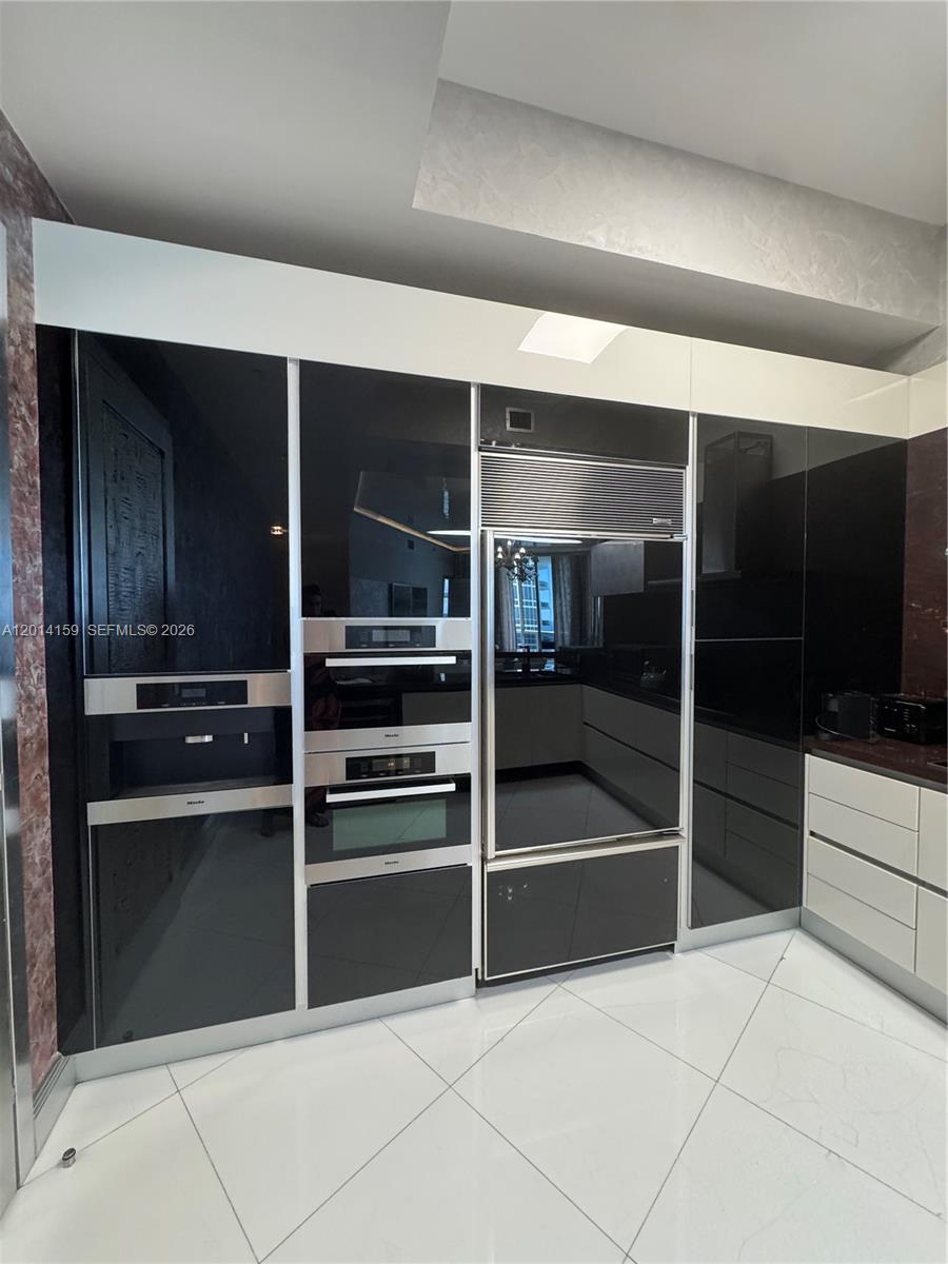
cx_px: 474
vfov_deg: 102.1
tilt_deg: -1.4
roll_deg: +2.6
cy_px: 632
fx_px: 511
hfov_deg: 85.7
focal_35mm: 14
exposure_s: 1/60
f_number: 2.2
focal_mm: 2.22
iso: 250
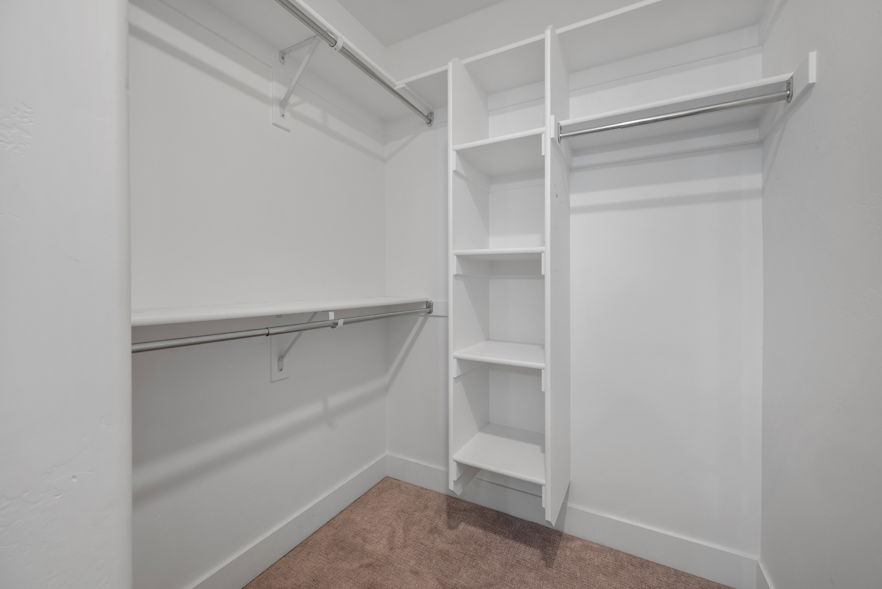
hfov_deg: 104.2
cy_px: 294
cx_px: 441
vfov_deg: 81.3
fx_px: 343
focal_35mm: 14
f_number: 8
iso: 500
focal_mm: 14
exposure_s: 1/3
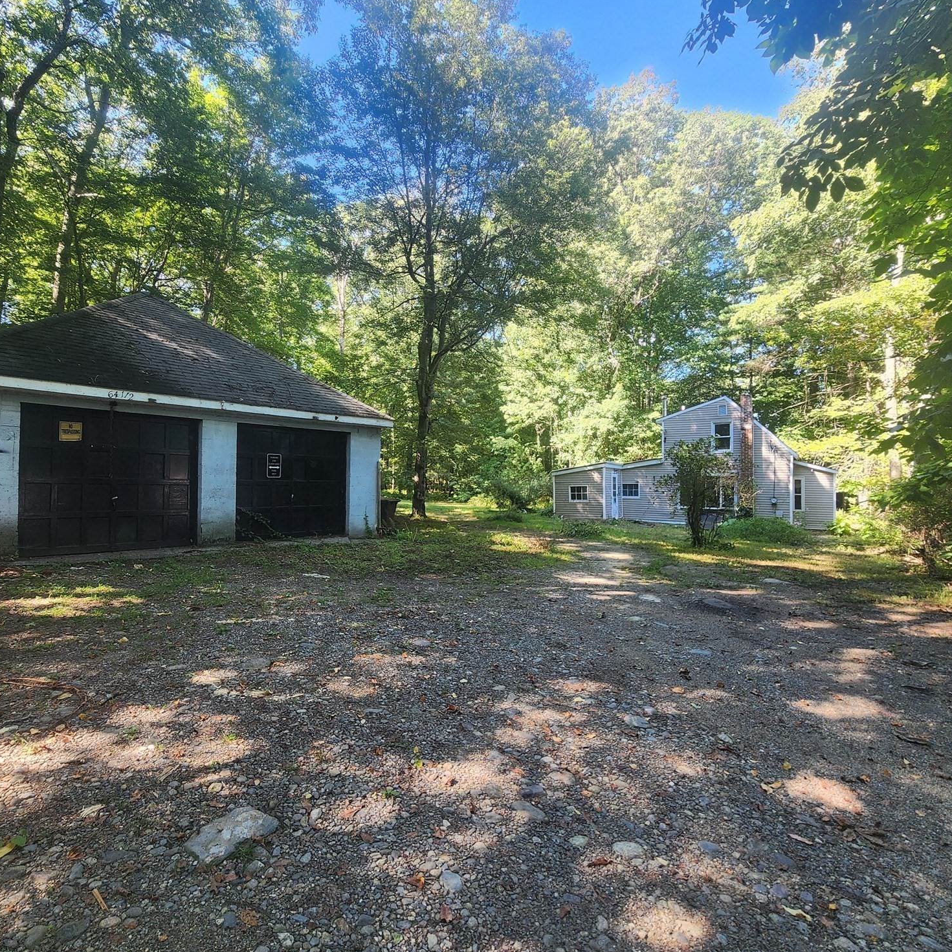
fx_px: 498
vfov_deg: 87.4
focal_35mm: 16
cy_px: 473
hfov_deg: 87.3
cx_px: 439
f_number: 2.2
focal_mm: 2.2
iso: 80
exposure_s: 1/120
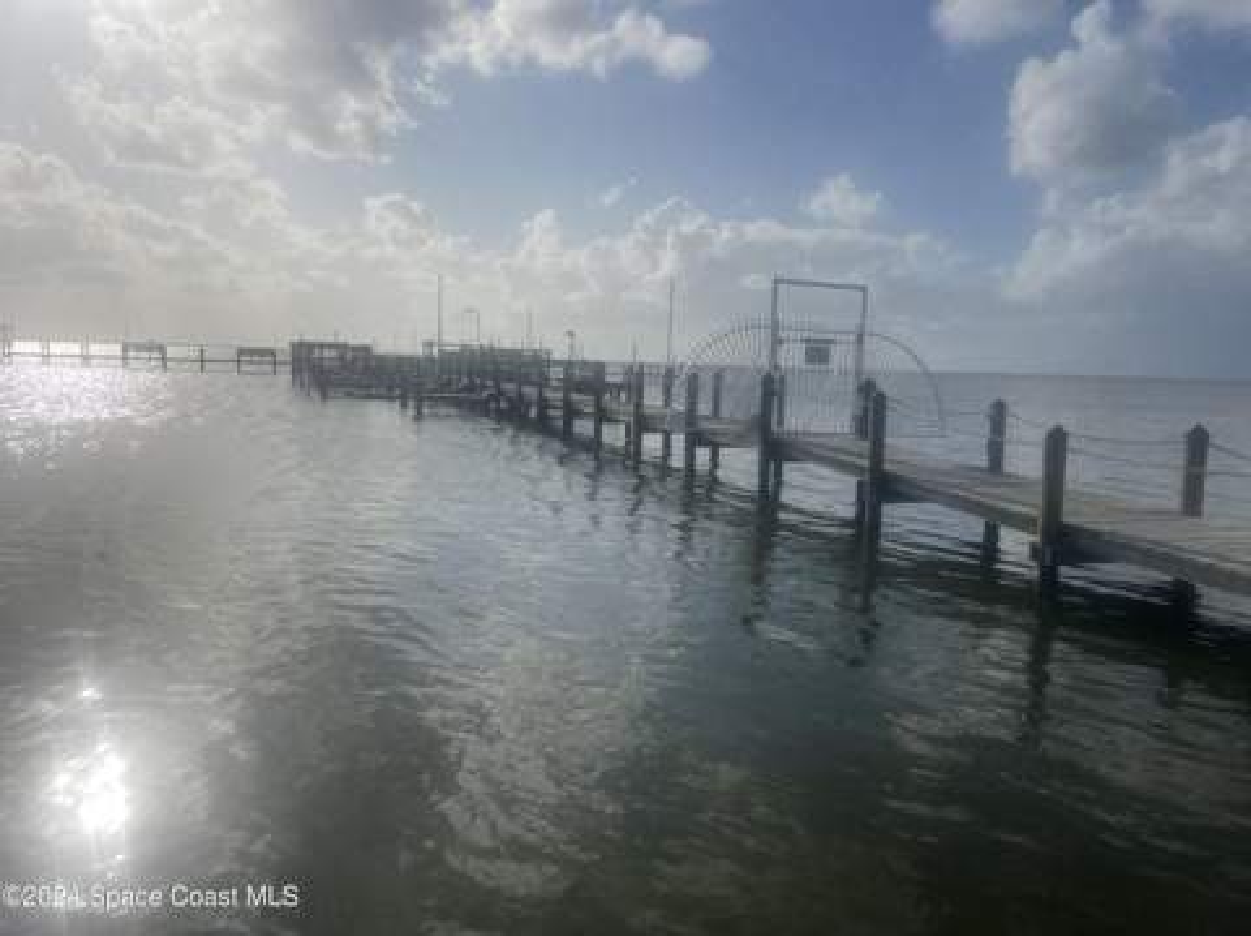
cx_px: 626
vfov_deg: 53.0
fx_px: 939
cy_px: 468
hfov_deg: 67.4
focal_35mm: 26
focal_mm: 4.2
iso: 32
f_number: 1.6
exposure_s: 1/14925
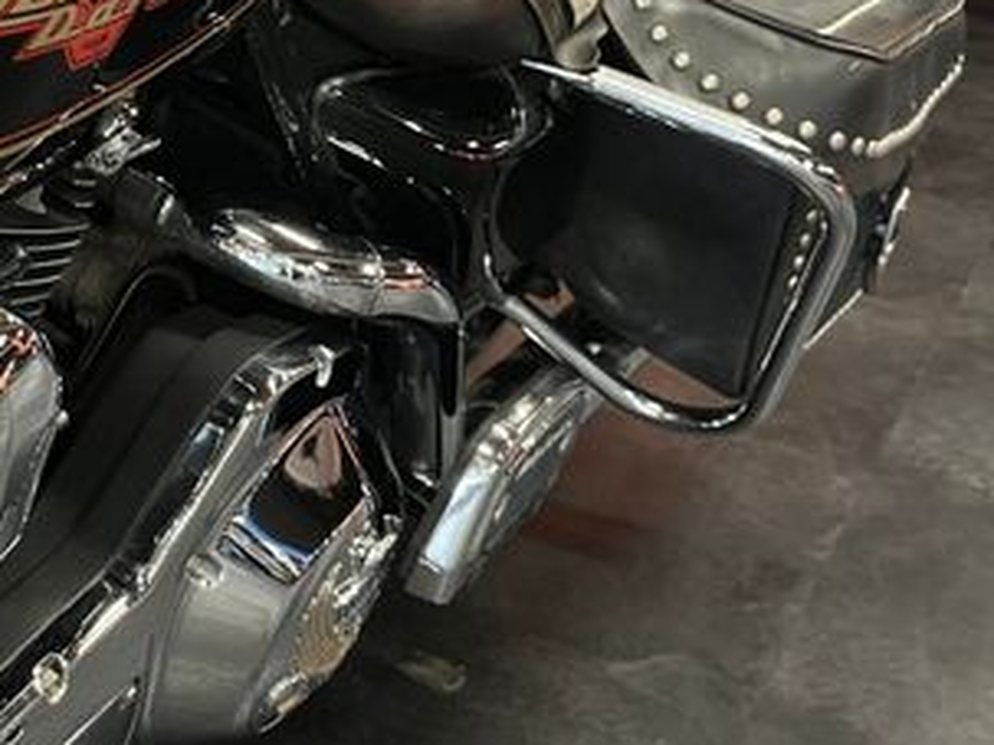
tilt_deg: -16.7
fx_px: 1579
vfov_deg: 26.0
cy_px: 135
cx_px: 102
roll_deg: -1.5
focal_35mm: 55
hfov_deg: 33.2
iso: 640
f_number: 1.6
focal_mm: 5.1
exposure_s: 1/25
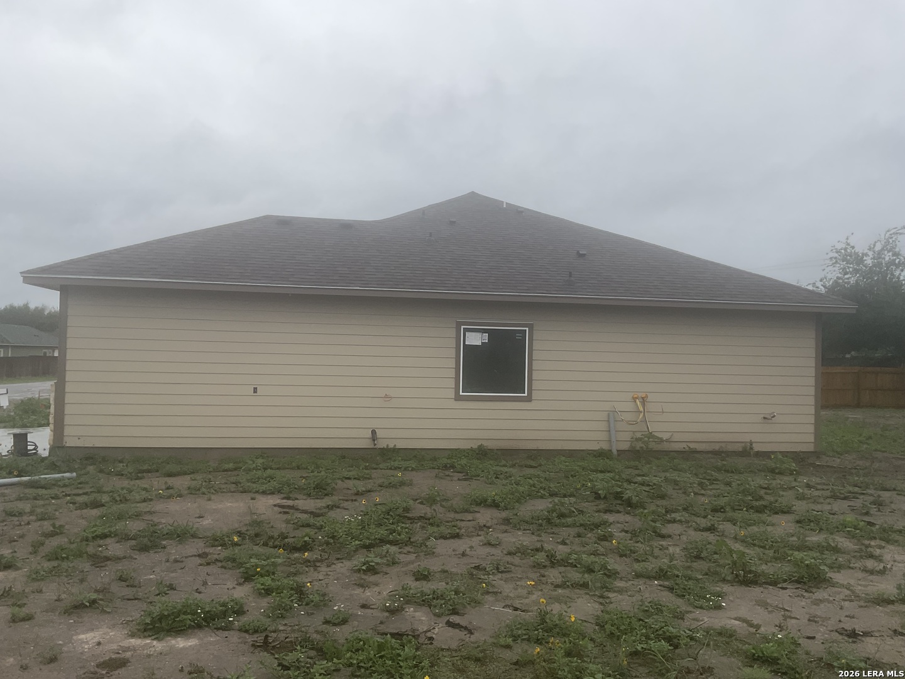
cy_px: 340
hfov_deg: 61.7
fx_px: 758
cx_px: 452
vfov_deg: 48.2
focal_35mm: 29
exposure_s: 1/1342
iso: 16
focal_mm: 3
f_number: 1.8
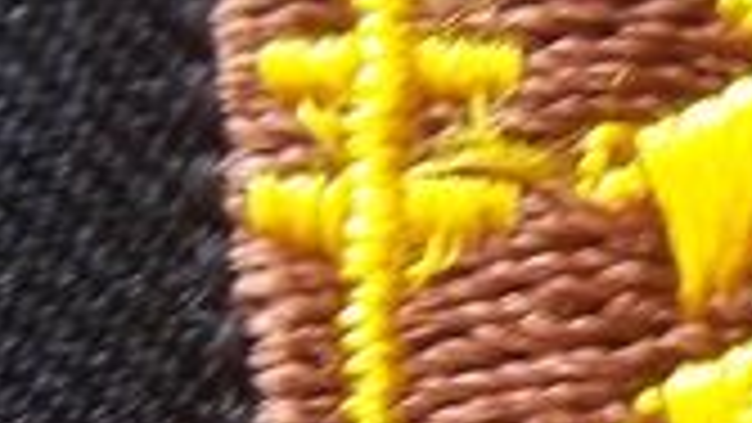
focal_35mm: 183
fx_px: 3650
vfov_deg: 6.6
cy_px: 518
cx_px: 1198
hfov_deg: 11.2
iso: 160
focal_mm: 5.05
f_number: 3.5
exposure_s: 1/10
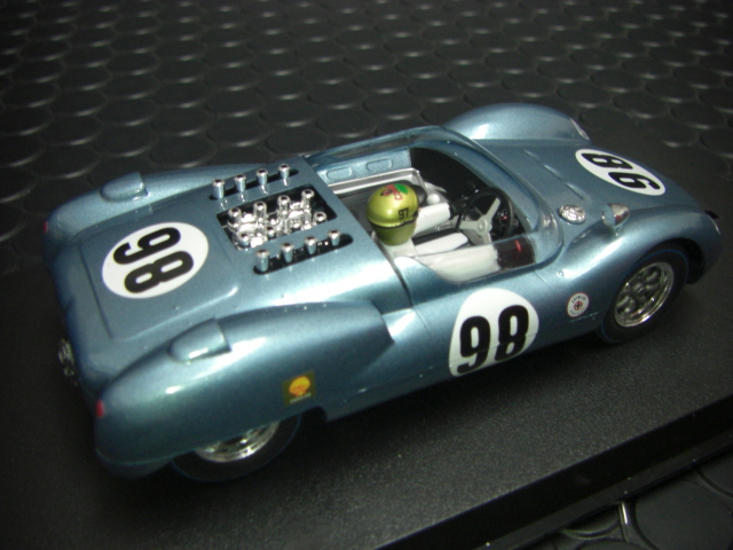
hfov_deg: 49.0
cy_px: 275
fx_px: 805
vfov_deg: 37.7
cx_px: 366
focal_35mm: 38
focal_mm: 6.3
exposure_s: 1/25
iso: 200
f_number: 3.4
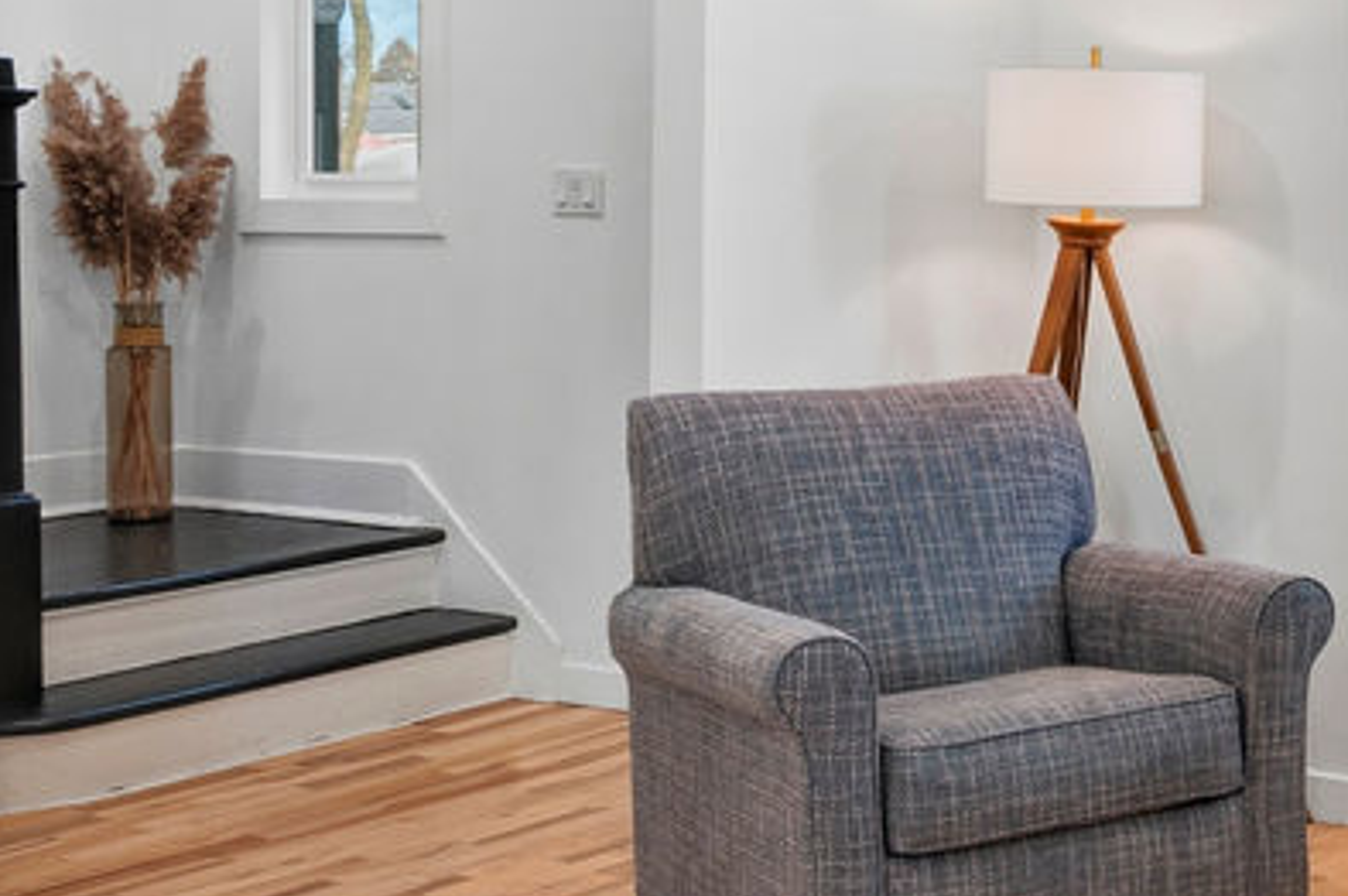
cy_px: 142
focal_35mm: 61
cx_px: 1601
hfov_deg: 28.7
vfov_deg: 21.9
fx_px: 2282
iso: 400
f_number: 10
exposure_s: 1/13
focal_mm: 23.5
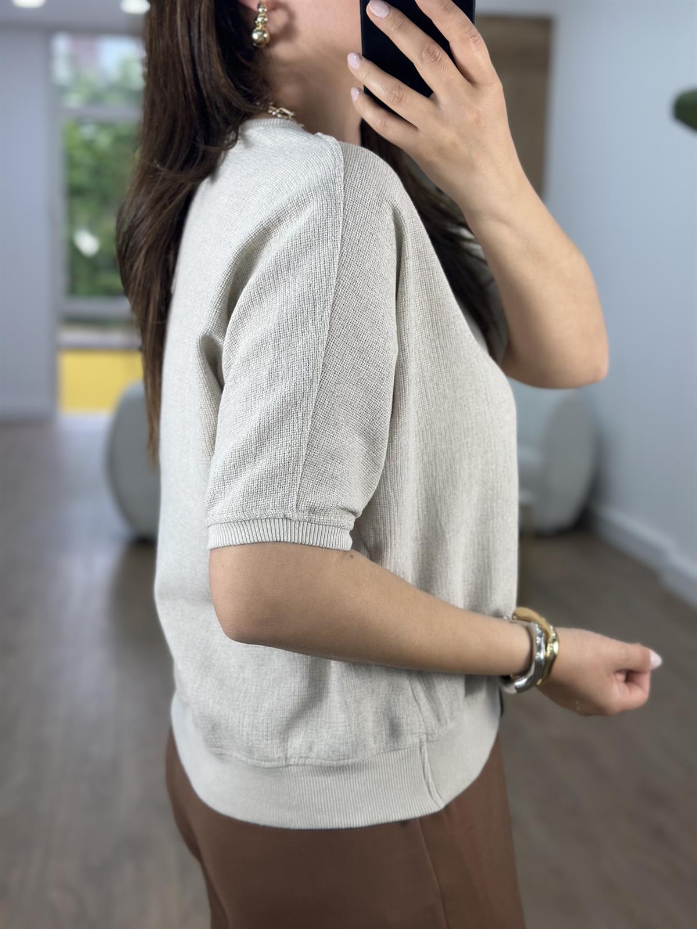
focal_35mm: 48
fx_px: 1289
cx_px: 348
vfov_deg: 39.7
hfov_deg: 30.3
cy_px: 464
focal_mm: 6.86
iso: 64
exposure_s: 1/148
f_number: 1.78
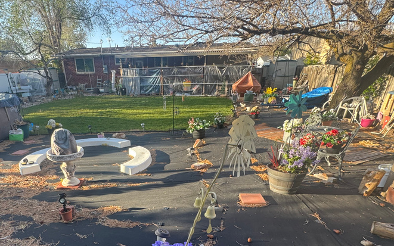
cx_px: 158
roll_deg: +2.4
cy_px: 180
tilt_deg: -25.3
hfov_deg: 76.3
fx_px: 247
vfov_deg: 51.0
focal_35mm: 23
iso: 40
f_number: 2.2
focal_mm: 2.22
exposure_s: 1/165
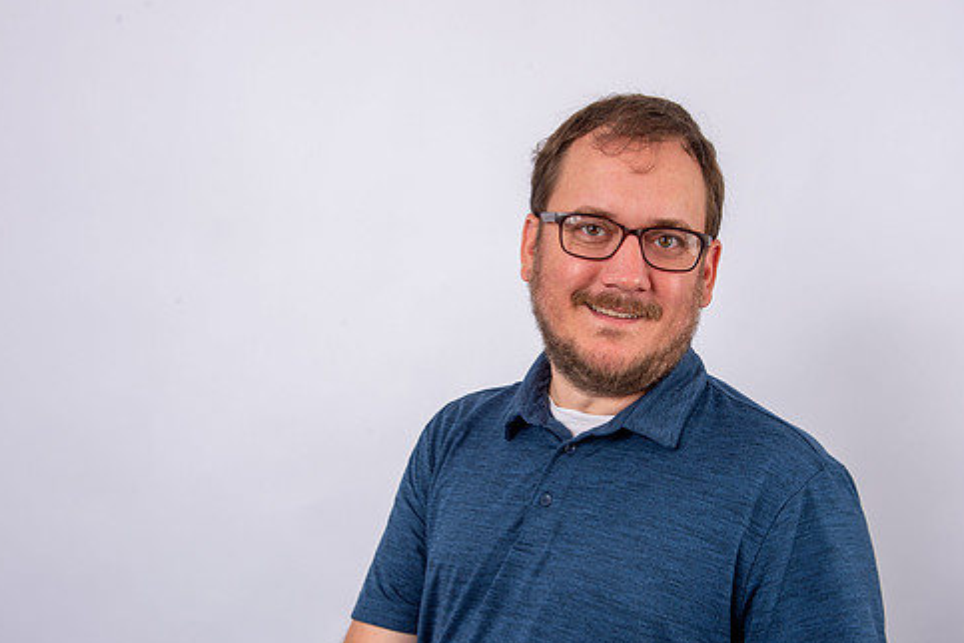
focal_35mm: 42
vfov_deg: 31.8
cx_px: 567
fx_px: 1125
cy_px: 367
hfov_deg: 46.2
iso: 125
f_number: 9
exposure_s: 1/250
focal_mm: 35
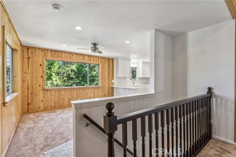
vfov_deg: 72.3
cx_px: 118
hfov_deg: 95.4
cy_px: 78
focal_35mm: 16
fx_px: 107
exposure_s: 1/1.67
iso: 100
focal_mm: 16.4
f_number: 13
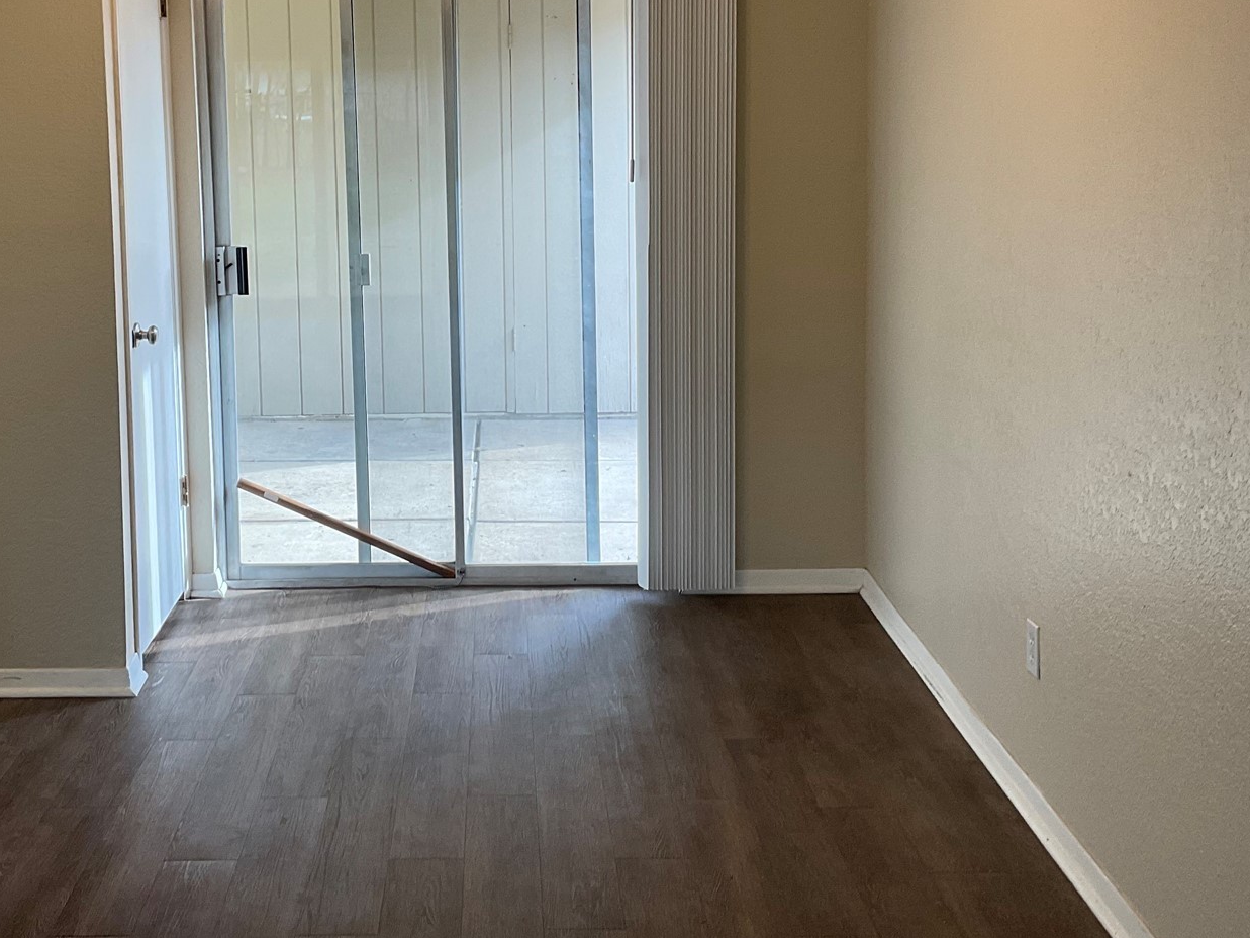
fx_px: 1625
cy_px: 285
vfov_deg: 31.8
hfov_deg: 41.8
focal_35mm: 45
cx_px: 480
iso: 64
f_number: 1.8
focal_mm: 3
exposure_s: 1/120
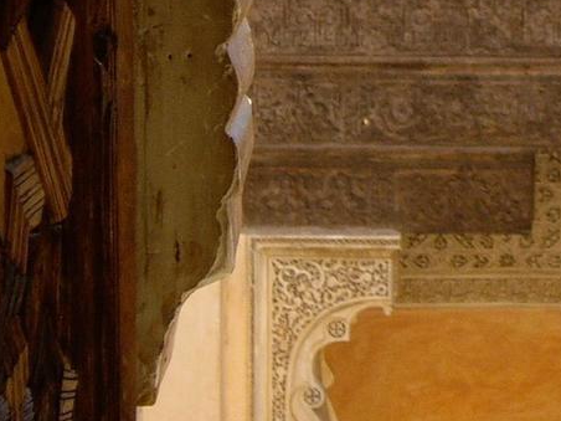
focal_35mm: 331
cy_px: -35
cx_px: 729
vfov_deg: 4.5
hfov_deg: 5.9
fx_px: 5364
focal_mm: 16.3
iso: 100
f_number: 4.3
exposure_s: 1/100
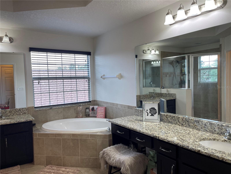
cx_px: 116
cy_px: 87
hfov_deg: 69.4
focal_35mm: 25
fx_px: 167
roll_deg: +1.4
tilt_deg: -3.5
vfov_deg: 54.9
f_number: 1.6
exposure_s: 1/120
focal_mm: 5.1
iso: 50
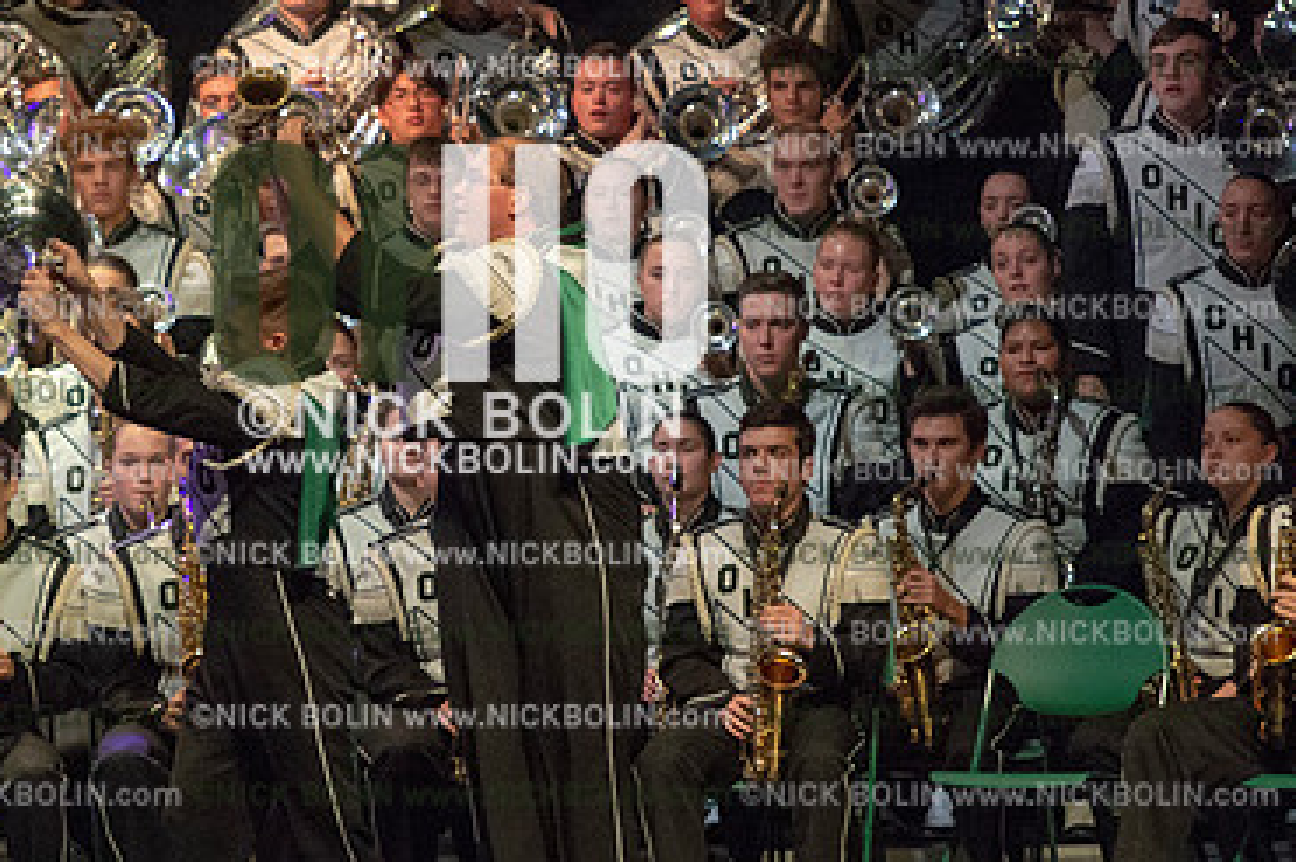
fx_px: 12409
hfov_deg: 6.0
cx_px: 459
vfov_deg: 4.0
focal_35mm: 345
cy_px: 308
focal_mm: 220
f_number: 5.6
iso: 8000
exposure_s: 1/400
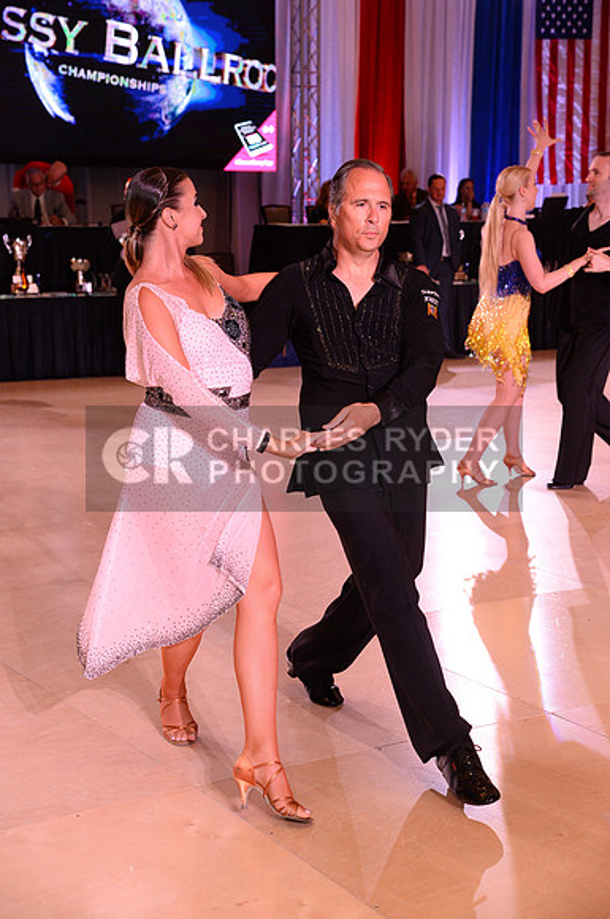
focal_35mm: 65
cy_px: 460
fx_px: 1657
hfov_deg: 20.9
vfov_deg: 31.0
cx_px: 305
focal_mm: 65
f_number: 5.6
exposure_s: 1/250
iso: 2500
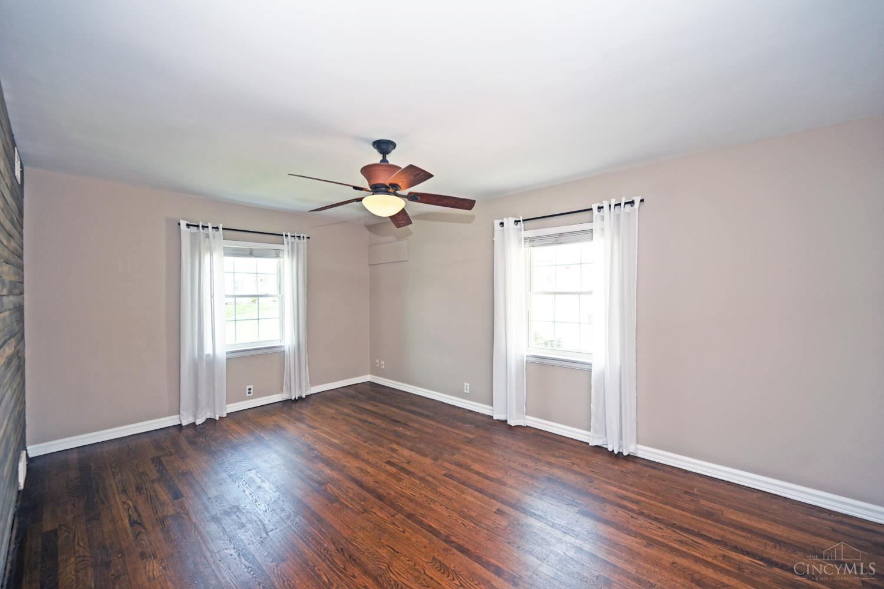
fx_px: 344
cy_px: 294
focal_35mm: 14
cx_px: 442
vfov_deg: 81.2
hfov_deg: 104.3
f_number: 4.5
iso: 200
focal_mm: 14
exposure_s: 1/80
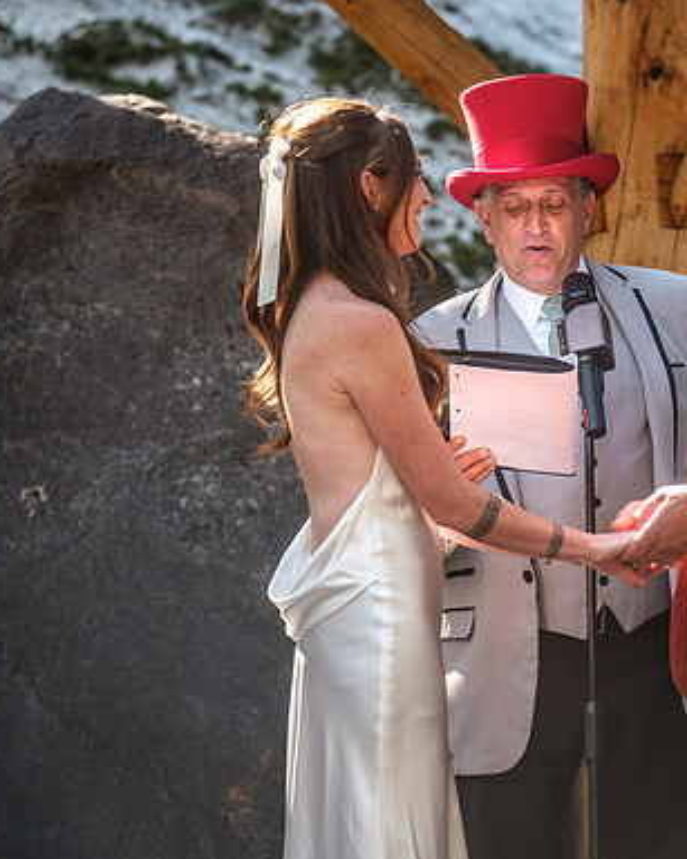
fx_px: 6992
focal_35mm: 275
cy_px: 431
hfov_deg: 5.6
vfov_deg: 7.0
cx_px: 620
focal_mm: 129.2
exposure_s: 1/200
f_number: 4
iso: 400
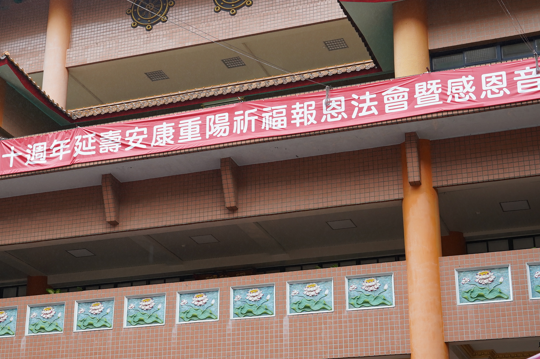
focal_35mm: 72
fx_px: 1079
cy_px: 154
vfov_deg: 18.9
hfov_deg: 27.9
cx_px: 178
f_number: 3.2
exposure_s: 1/160
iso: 320
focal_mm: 42
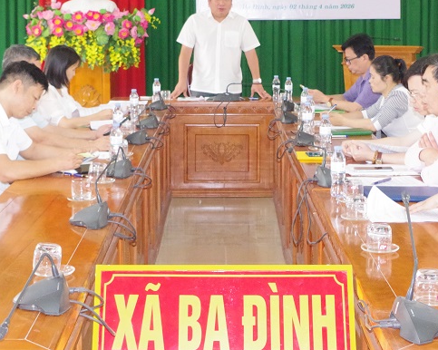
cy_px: 82
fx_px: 907
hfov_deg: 27.1
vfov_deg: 21.6
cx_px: 220
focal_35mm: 70
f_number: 5.6
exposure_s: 1/125
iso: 6400
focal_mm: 24.38
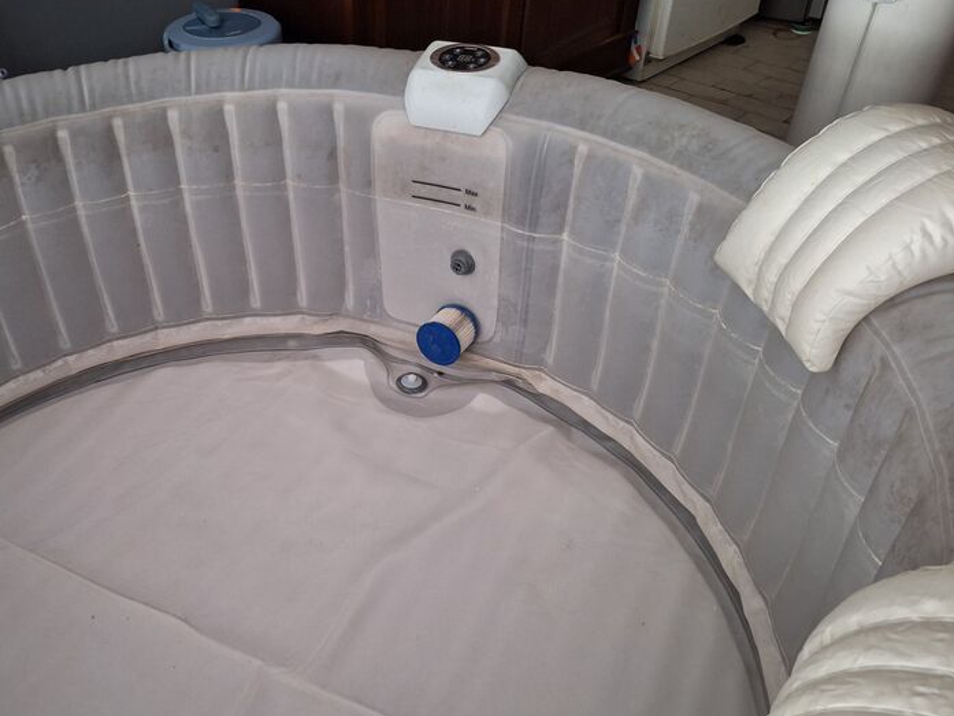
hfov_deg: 54.1
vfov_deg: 42.7
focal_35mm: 33
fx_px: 910
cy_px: 438
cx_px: 312
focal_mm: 5.54
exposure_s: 1/20
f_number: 1.8
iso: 400
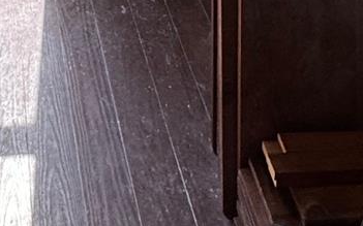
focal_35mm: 65
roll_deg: -2.1
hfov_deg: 30.9
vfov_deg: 11.8
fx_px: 643
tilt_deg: -0.7
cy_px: -432
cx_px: 82
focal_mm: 2.22
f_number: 2.2
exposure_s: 1/99
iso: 50
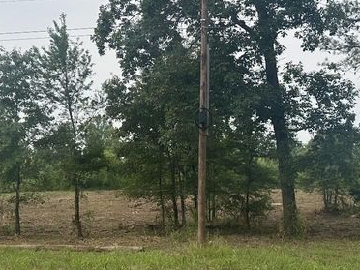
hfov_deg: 29.4
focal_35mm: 66
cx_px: 206
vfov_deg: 22.2
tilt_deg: -1.4
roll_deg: -0.2
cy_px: 179
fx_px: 686
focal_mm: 6.86
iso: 80
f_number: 1.78
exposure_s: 1/2110
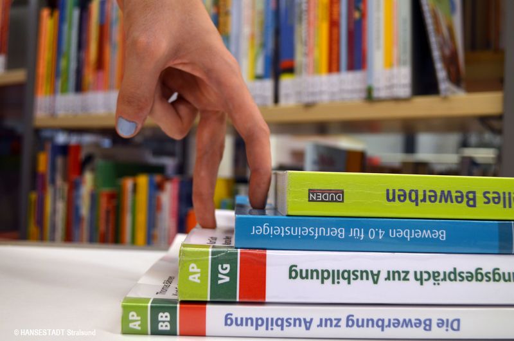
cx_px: 257
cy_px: 170
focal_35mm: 36
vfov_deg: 36.7
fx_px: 513
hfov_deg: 53.2
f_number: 4.8
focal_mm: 24
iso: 400
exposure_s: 1/90
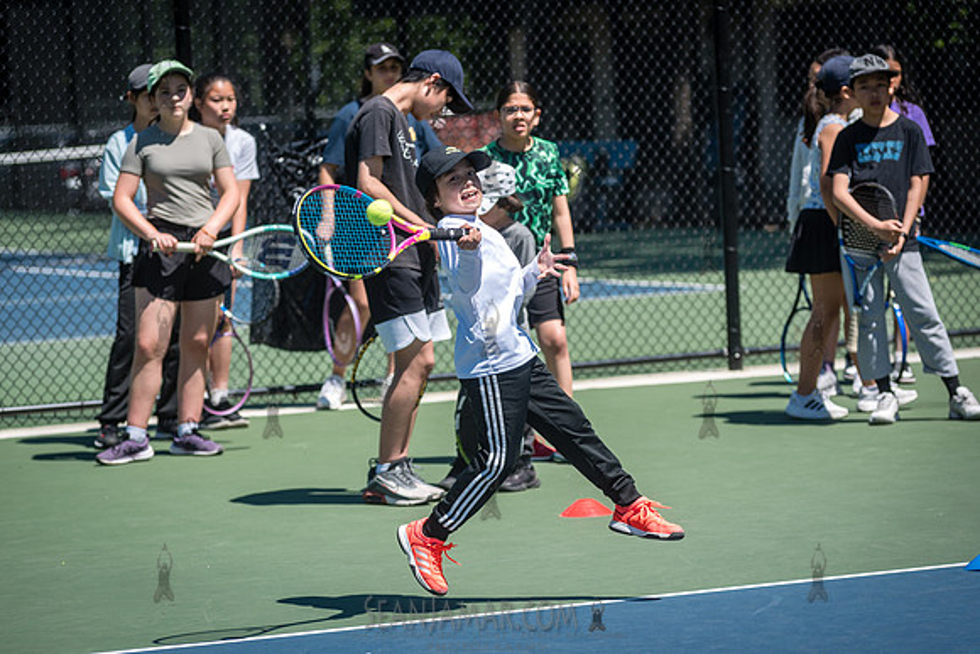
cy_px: 349
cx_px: 457
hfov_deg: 12.4
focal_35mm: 166
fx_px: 4509
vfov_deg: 8.3
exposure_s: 1/1600
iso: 200
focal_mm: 155
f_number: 5
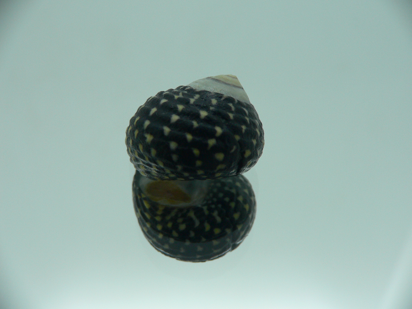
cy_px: 154
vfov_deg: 40.7
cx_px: 206
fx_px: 417
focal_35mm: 35
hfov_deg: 52.6
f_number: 2.8
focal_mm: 4.6
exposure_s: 1/60
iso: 100
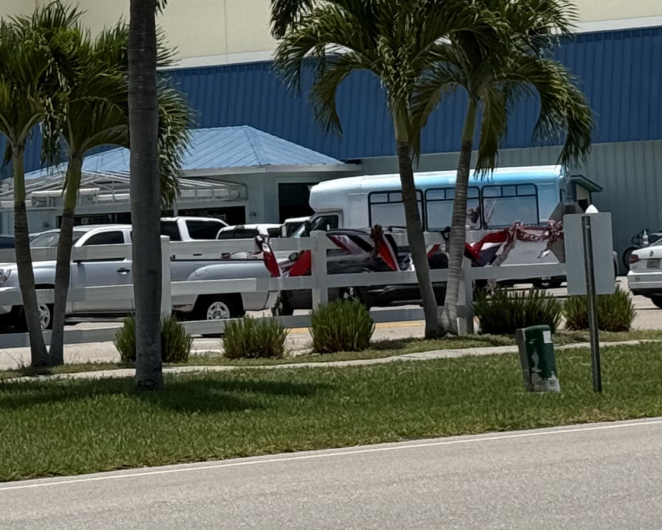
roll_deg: +2.1
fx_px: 3311
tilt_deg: +9.8
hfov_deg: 11.4
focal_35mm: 169
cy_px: -291
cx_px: 297
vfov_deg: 8.9
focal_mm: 6.76
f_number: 1.78
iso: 64
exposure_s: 1/11364
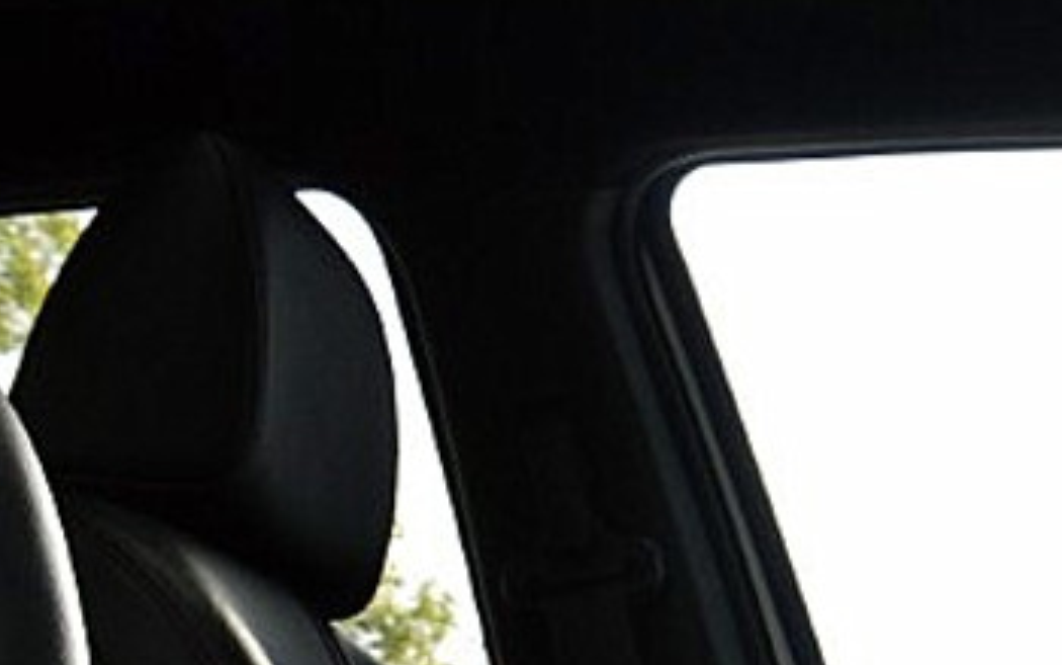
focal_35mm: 110
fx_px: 3185
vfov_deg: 11.0
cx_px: 1760
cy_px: 1242
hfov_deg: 16.6
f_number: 8
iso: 400
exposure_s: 1/80
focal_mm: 18
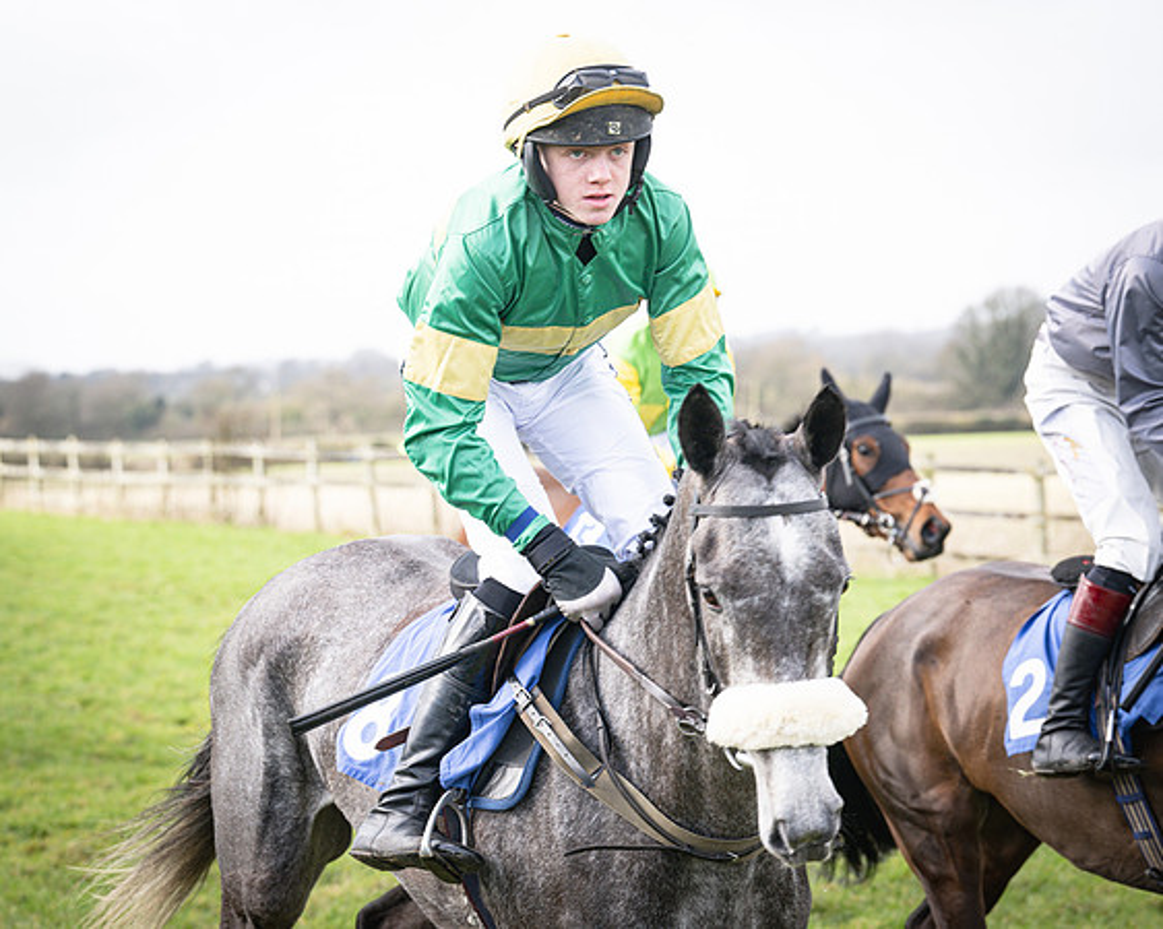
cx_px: 507
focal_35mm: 107
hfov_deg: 17.9
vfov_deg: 14.4
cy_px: 464
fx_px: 3681
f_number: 5
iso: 400
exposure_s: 1/800
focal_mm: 95
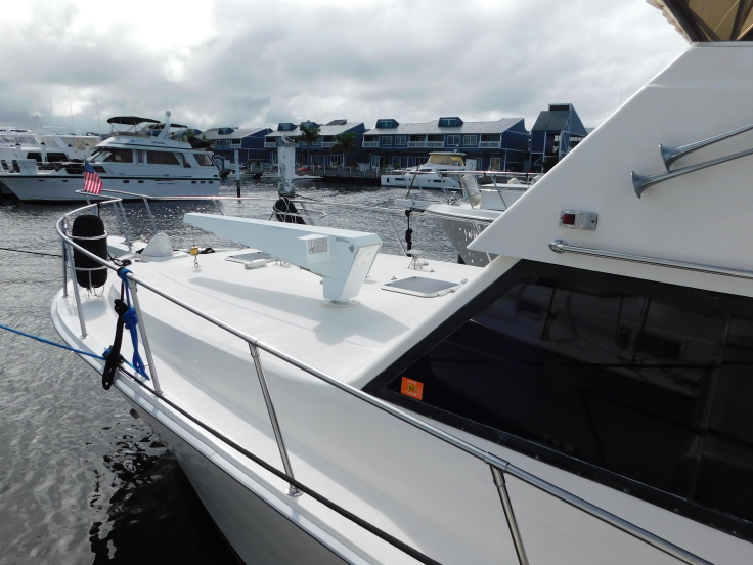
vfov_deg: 54.9
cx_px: 388
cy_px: 280
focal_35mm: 25
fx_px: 544
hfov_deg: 69.4
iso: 125
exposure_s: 1/800
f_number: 6
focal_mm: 4
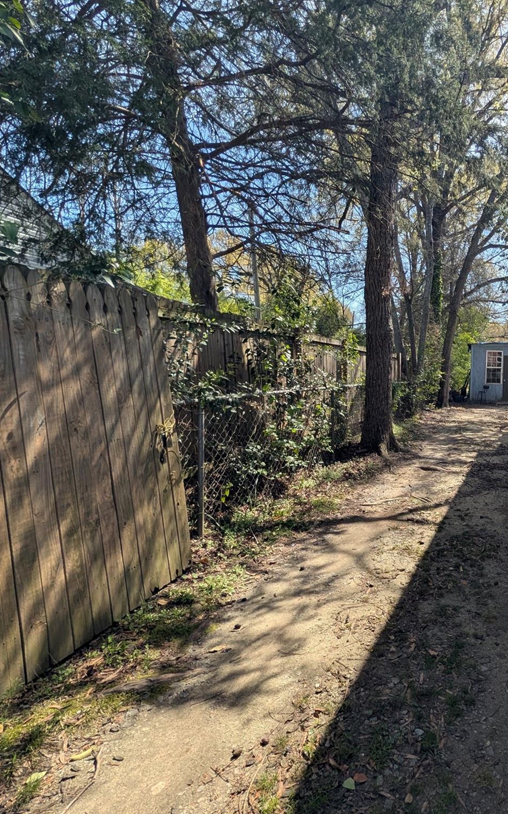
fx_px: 377
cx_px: 468
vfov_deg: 94.4
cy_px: 408
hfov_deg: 57.3
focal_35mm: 17
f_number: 1.7
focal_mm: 2.02
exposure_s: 1/1361
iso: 48
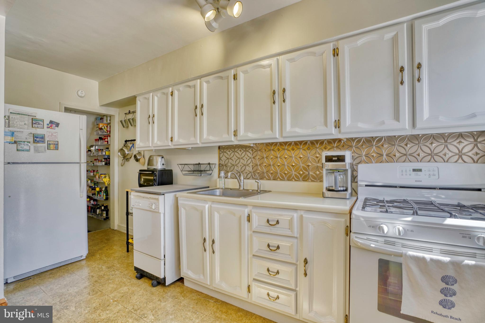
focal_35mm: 16
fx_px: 216
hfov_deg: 96.7
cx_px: 242
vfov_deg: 73.7
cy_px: 162
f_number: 7.1
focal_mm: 16
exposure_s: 1/640
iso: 640
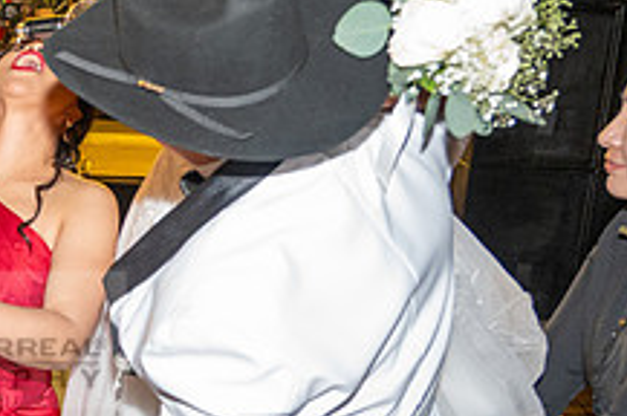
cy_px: 339
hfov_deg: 24.6
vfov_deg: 17.9
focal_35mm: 75
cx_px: -118
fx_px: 1304
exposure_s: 1/80
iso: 2500
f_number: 5
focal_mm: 28
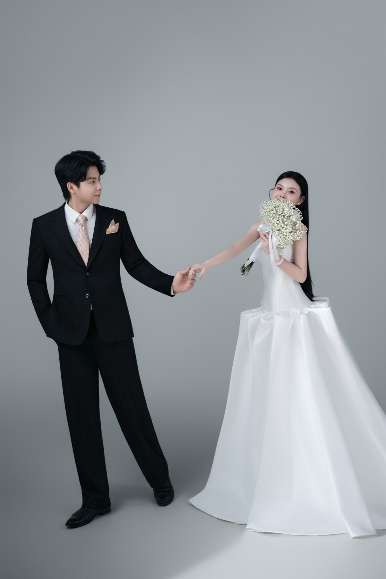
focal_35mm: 42
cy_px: 289
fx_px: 677
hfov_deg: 31.8
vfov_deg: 46.3
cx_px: 194
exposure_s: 1/160
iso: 160
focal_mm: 41.1
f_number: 4
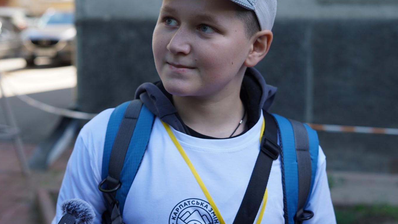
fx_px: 665
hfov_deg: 33.3
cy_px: 95
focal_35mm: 63
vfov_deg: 19.1
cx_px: 175
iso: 160
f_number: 4
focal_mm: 50
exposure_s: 1/160
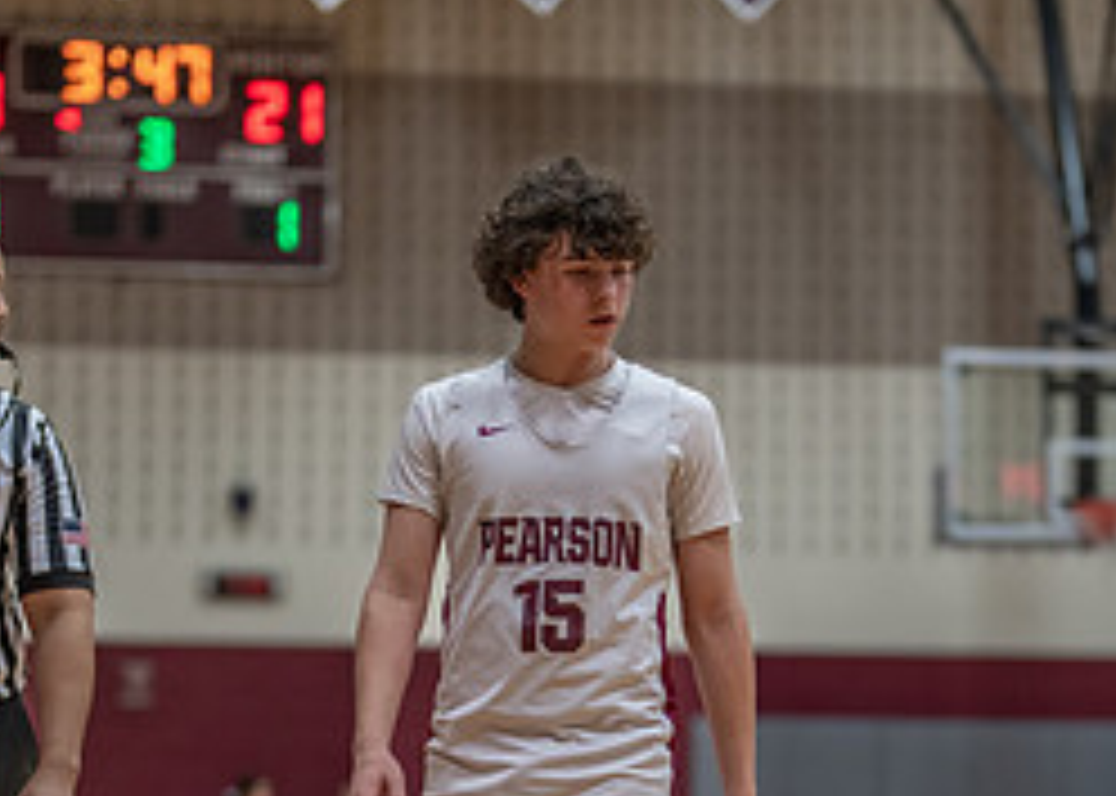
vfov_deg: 9.6
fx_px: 4721
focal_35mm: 149
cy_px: 765
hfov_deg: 13.5
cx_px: 750
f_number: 1.2
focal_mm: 50
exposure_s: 1/1000
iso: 640
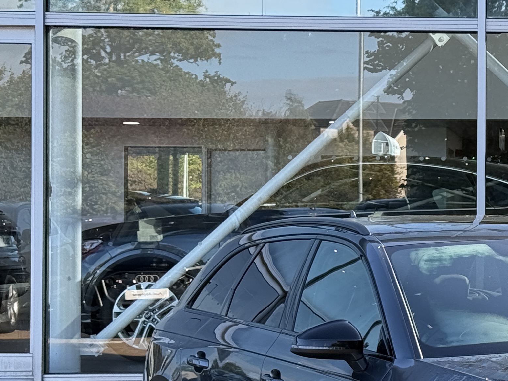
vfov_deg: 11.9
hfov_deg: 15.2
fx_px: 1834
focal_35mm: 125
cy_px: 236
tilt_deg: +0.2
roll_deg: +0.1
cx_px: 612
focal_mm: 6.76
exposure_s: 1/865
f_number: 1.78
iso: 80
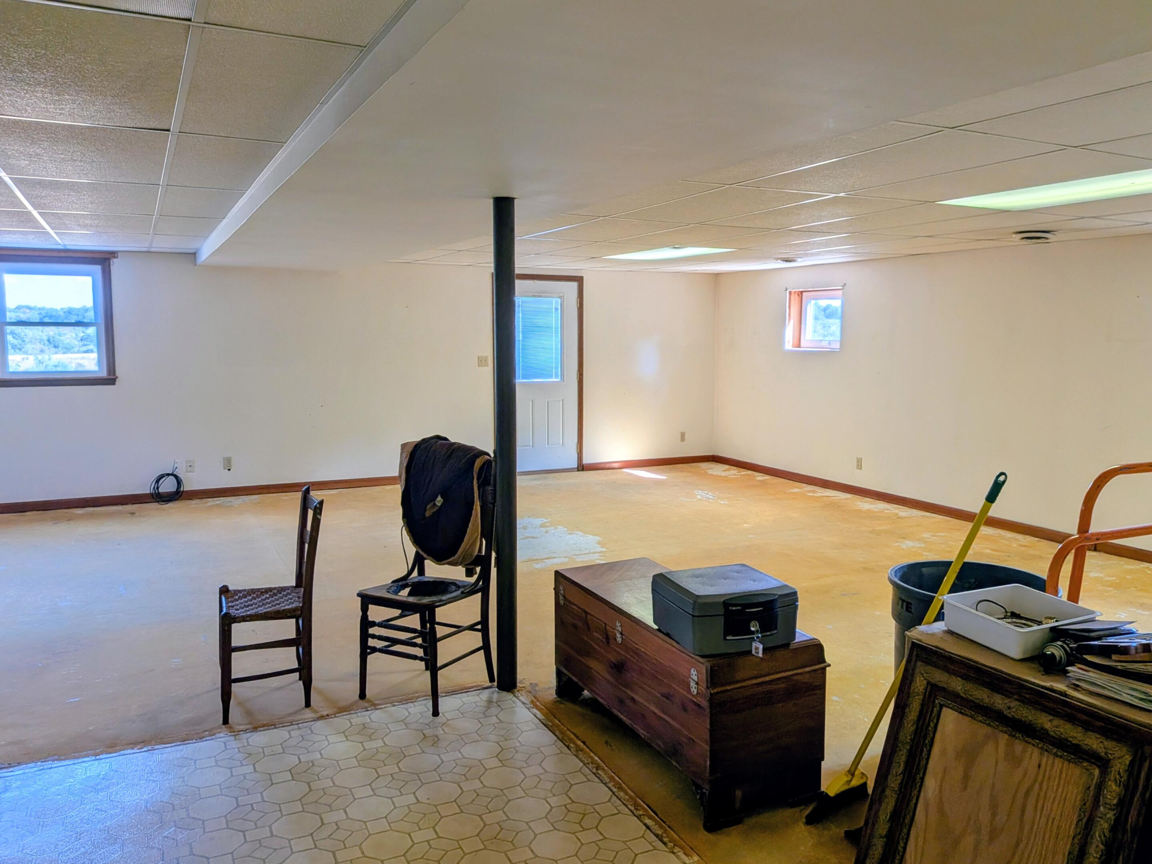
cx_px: 594
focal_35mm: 25
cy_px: 436
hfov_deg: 69.4
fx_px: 832
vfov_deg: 54.9
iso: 36
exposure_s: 1/187
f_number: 1.7
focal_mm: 4.53
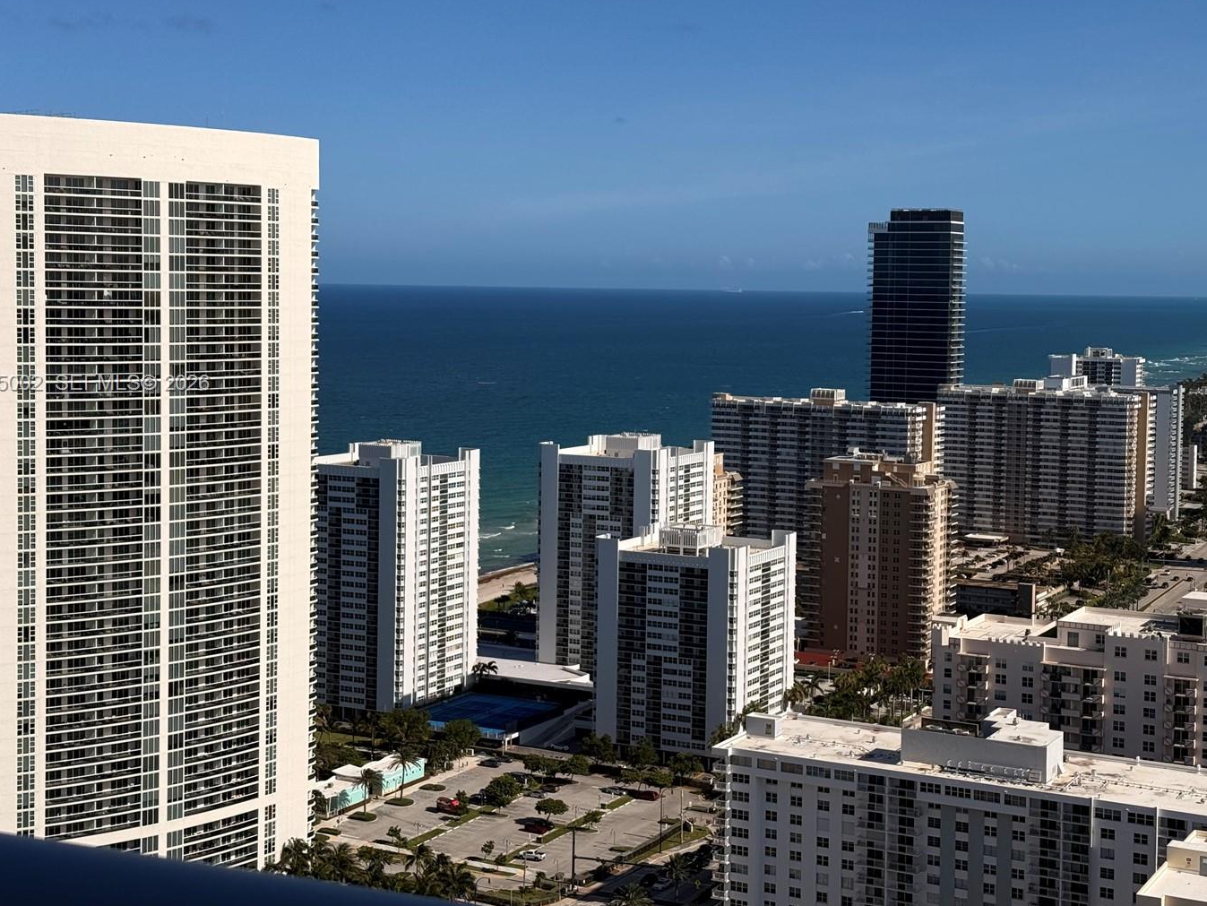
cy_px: 384
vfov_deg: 25.6
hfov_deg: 33.8
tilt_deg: -4.7
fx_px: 1988
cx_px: 648
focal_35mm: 57
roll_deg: -2.3
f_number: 1.78
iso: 80
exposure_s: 1/11364
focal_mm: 6.76
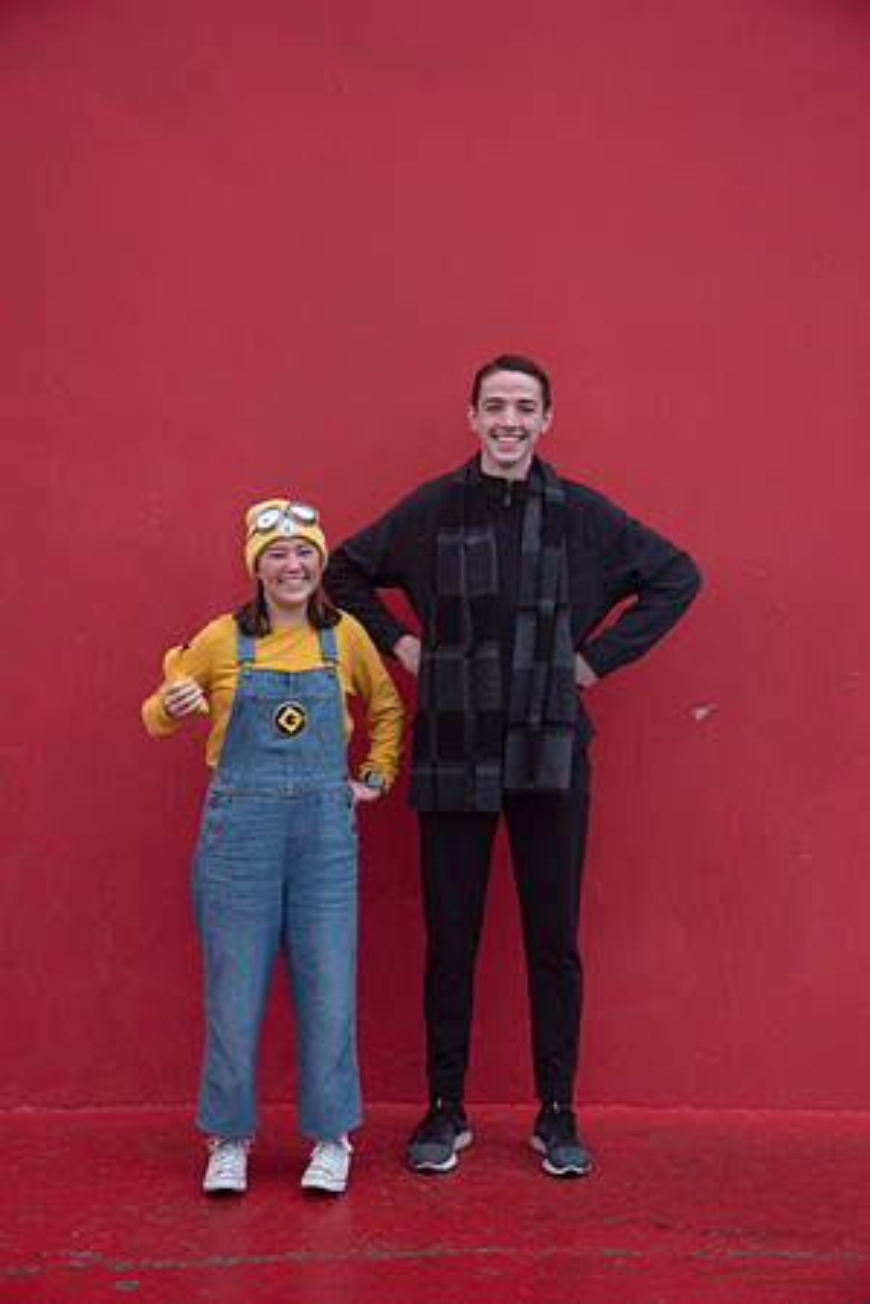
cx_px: 435
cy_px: 652
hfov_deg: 24.6
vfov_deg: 36.2
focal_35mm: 55
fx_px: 1994
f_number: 5.6
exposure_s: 1/125
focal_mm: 55
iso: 500
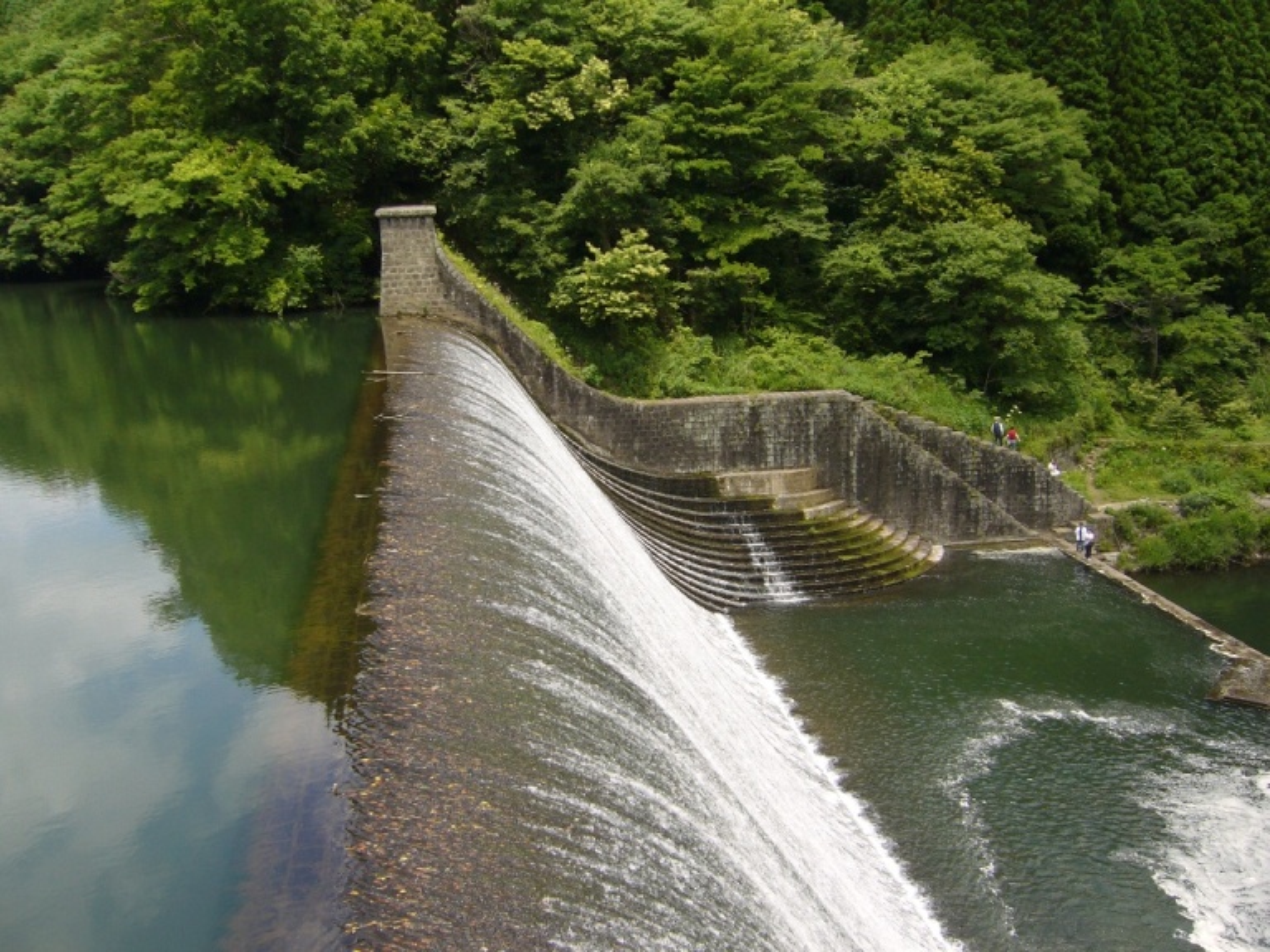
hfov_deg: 52.6
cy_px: 476
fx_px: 1284
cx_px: 635
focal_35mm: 35
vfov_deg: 40.7
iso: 80
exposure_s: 1/160
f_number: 5.6
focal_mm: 5.8
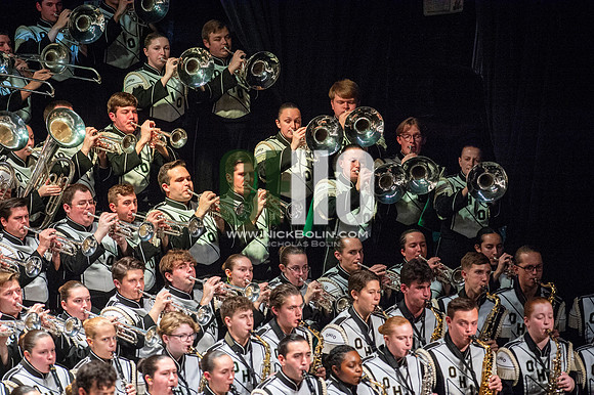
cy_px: 198
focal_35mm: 300
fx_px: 4947
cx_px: 297
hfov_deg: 6.9
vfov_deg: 4.6
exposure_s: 1/400
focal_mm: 300
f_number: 5.6
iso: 5000
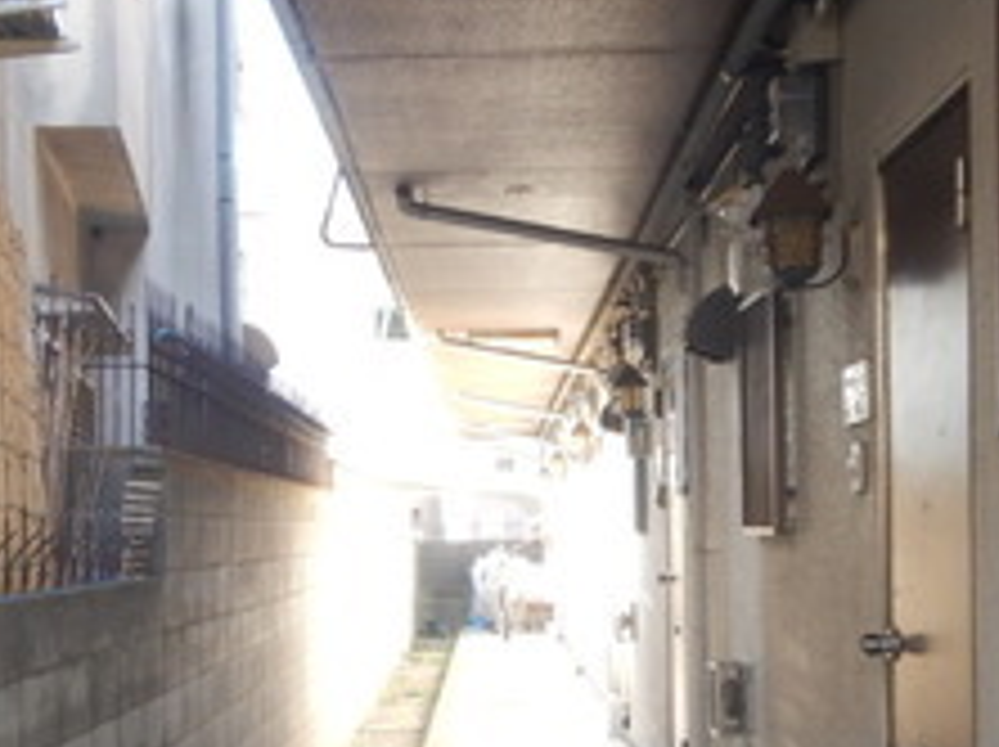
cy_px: 585
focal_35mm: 65
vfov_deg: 22.3
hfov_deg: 29.8
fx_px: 1874
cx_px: 477
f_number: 2.8
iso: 125
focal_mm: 4.3
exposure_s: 1/50
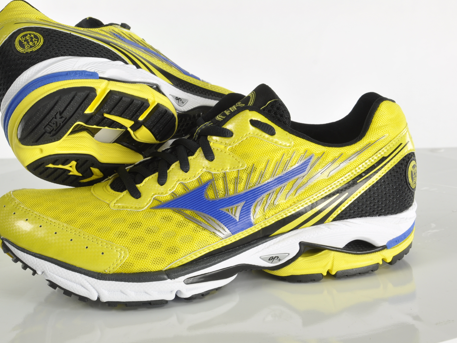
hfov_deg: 23.8
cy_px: 171
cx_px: 201
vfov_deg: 18.0
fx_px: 1082
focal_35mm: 82
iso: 200
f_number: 14
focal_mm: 50
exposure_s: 1/20
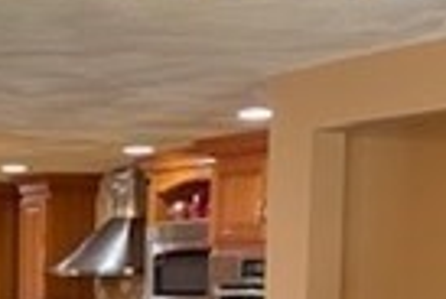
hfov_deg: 16.1
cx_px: -189
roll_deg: -1.1
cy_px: 370
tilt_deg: -1.4
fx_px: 1465
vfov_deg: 11.4
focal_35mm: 118
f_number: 1.8
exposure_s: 1/60
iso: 125
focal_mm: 4.25
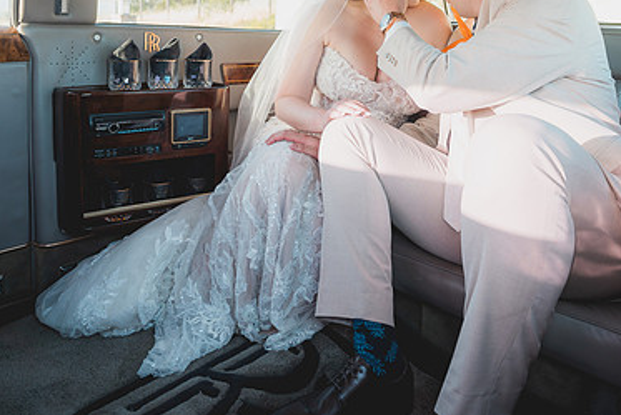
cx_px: 348
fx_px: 483
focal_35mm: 28
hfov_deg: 65.2
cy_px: 96
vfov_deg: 44.6
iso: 125
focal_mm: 18
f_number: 2.8
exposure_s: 1/40
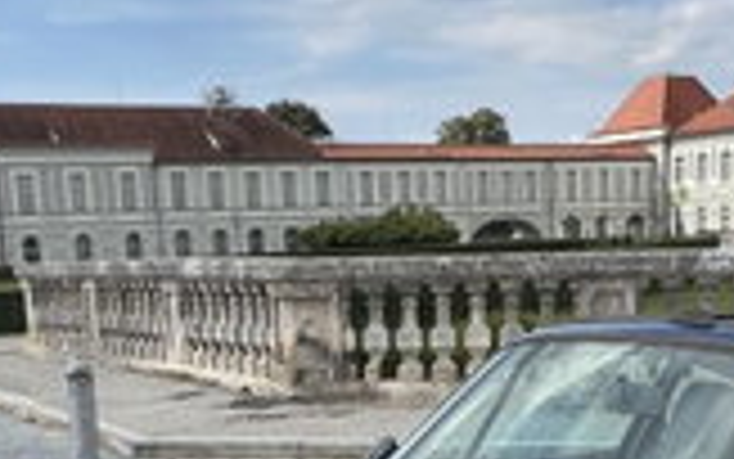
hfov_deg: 31.4
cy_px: 603
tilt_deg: -14.6
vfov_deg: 18.6
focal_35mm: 65
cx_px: 441
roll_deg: +2.1
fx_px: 1301
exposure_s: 1/847
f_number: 1.8
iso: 32
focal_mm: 1.57
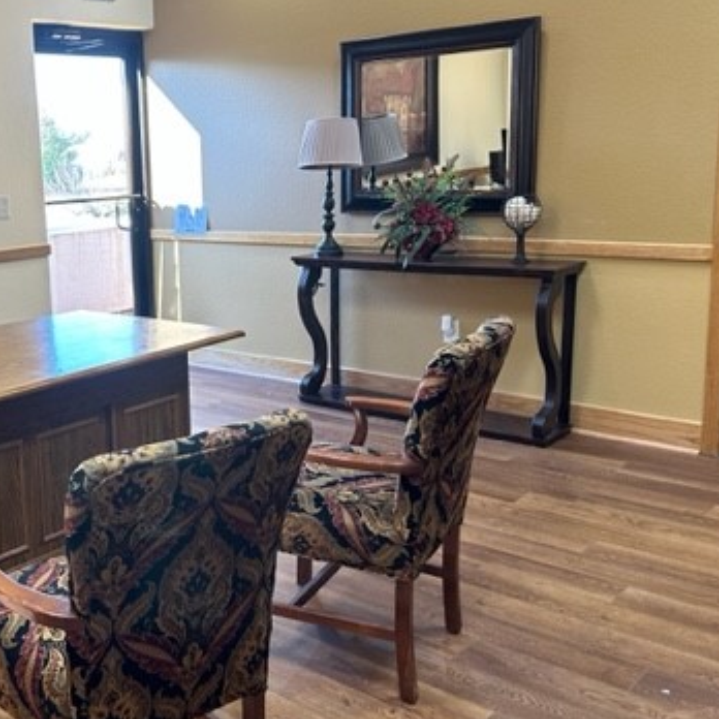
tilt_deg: -11.0
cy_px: 326
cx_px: 122
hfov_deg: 40.7
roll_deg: +3.0
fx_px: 916
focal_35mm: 39
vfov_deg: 42.8
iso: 200
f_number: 1.78
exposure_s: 1/60
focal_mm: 6.86
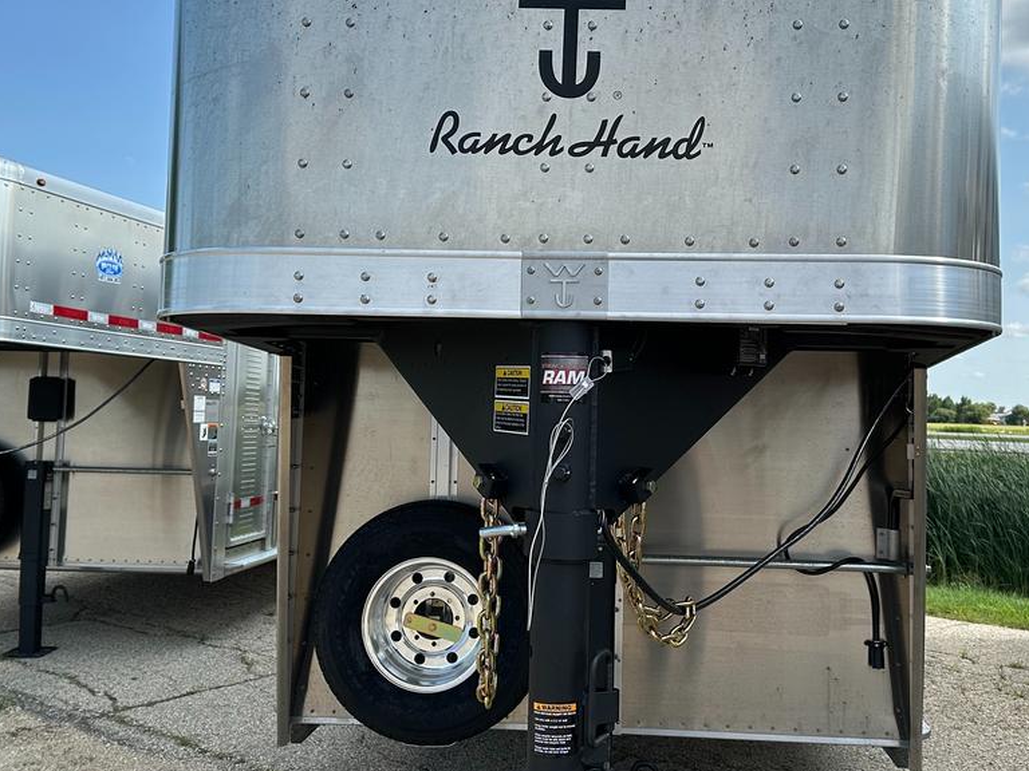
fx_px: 1189
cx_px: 551
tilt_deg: +4.1
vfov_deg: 35.9
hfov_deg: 46.8
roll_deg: -1.5
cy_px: 341
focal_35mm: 40
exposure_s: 1/4184
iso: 80
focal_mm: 6.86
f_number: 1.78
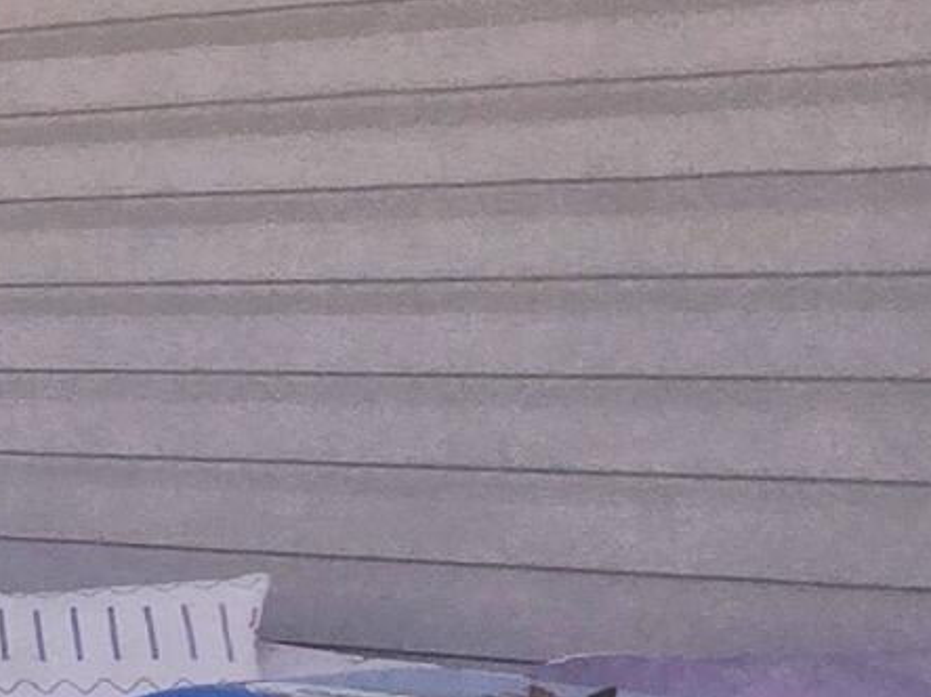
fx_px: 2366
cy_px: 575
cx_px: -1814
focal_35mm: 88
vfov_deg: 16.6
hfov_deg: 11.8
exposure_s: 1/1667
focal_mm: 2.2
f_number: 2.2
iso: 50
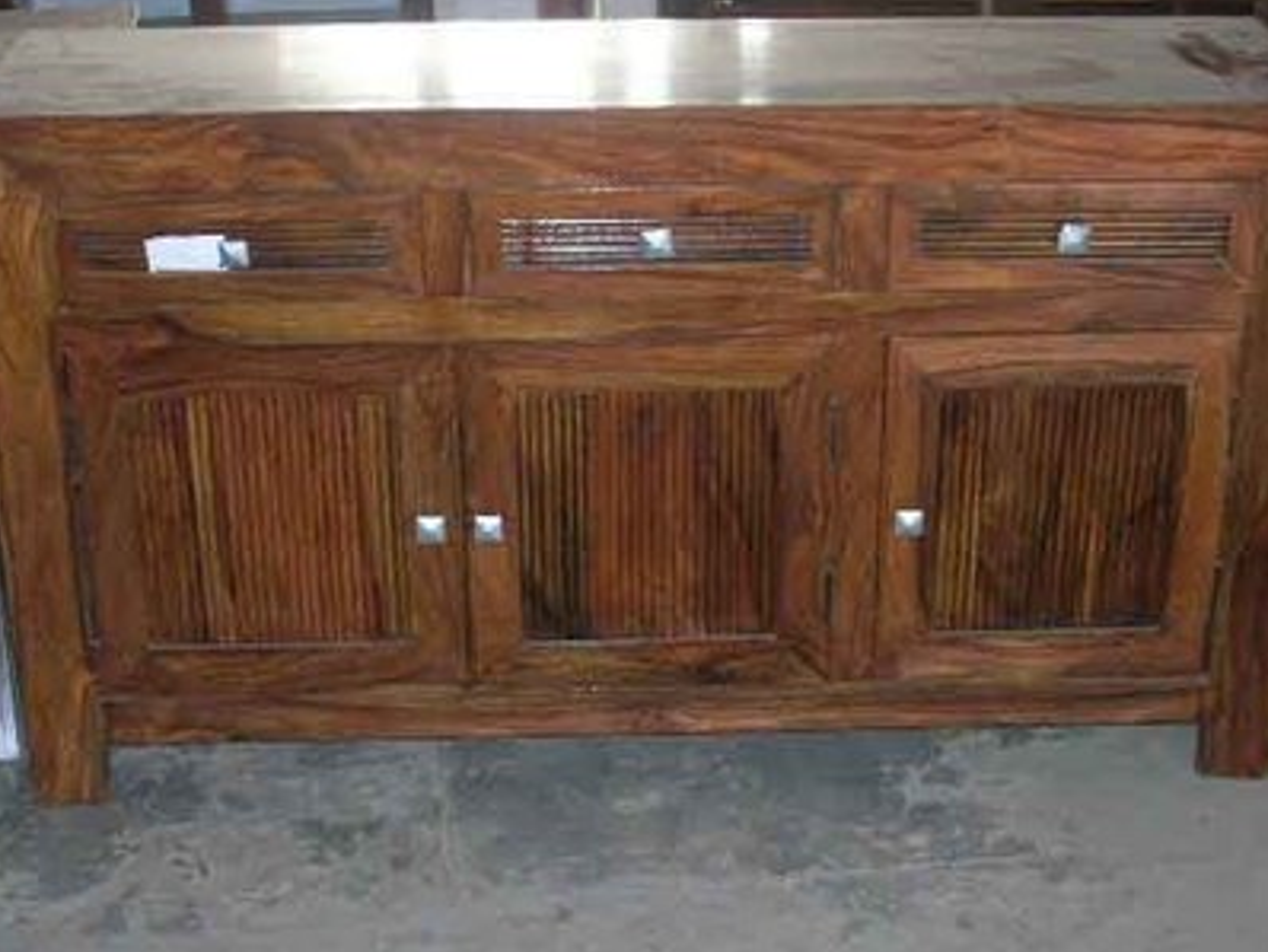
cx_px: 656
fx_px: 2346
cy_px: 511
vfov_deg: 23.0
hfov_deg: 30.2
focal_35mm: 64
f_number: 3.3
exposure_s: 1/60.1
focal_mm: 8.5
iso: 200
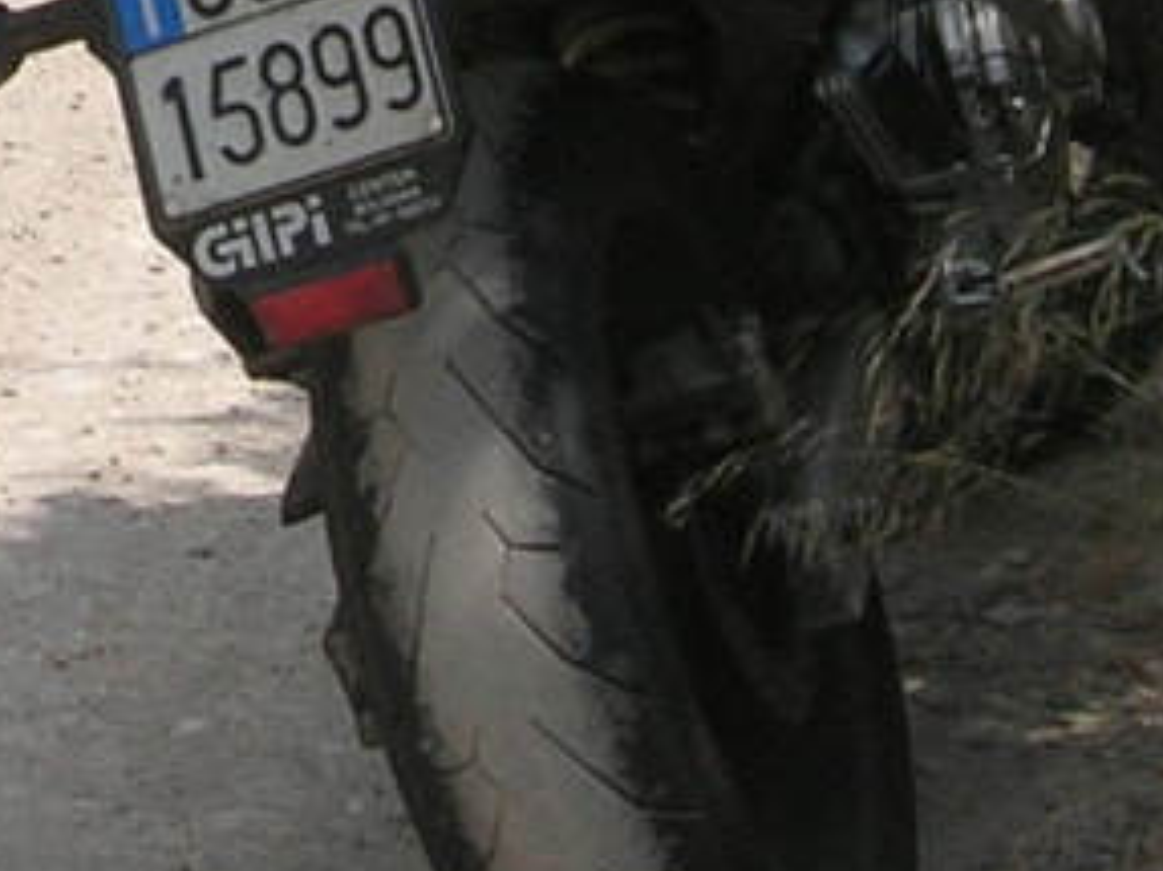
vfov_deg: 6.8
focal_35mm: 212
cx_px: -251
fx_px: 7120
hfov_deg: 9.2
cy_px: -701
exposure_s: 1/716
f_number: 4.8
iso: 64
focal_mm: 7.8
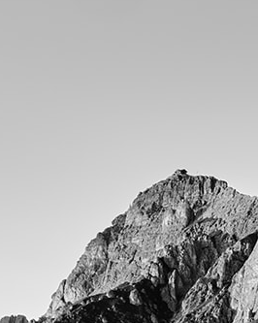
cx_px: 474
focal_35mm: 158
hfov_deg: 9.3
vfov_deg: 12.0
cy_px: 381
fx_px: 1509
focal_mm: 23
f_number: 2.8
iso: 125
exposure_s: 1/400
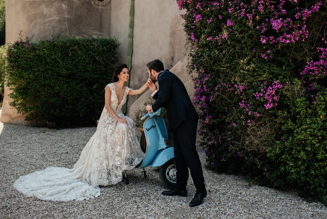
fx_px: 318
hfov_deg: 54.4
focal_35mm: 35
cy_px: 110
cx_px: 164
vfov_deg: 37.9
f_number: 3.2
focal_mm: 35
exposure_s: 1/1000
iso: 160
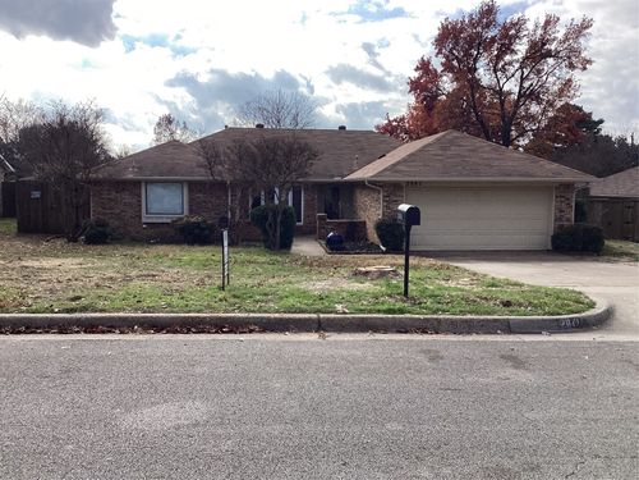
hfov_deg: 58.4
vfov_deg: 45.4
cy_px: 240
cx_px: 320
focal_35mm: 31
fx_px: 572
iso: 25
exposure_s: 1/1538
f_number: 2.4
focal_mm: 3.3
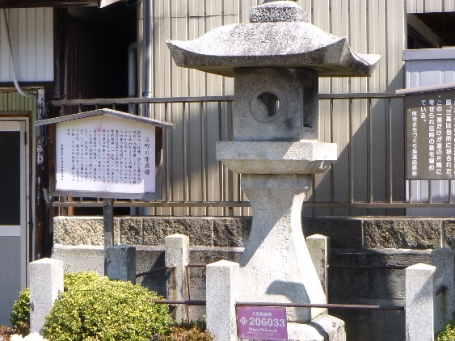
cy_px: 197
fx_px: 1196
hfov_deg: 21.5
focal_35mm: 91
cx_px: 284
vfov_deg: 16.2
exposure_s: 1/125
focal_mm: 9
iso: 100
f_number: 4.9
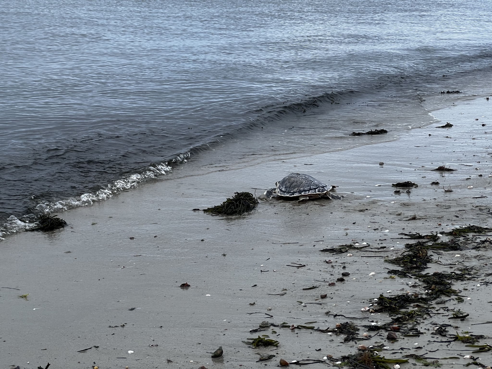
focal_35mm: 77
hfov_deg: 25.3
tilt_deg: -11.4
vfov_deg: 19.1
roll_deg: -1.8
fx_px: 1094
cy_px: 184
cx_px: 246
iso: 32
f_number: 2.8
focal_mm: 9
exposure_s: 1/117
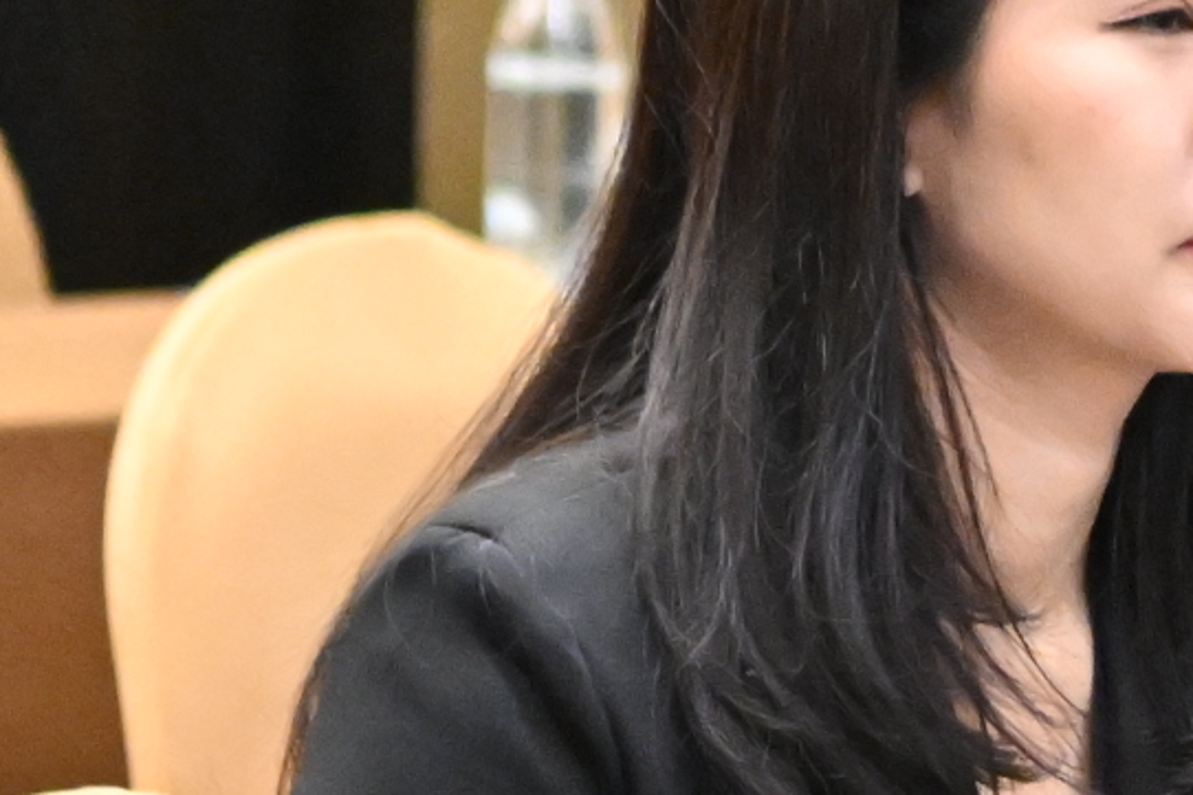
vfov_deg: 2.6
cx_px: 2283
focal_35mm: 521
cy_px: 394
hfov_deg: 3.9
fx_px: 17259
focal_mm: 70
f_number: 2.8
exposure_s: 1/100
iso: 5000
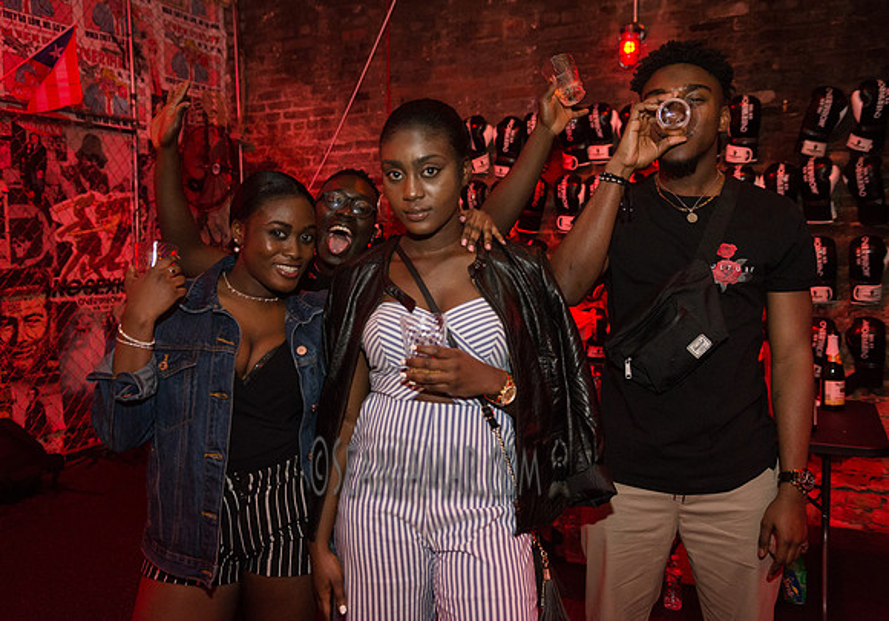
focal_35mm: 32
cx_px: 399
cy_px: 294
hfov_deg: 58.6
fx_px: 789
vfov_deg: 42.9
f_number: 3.5
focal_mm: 29
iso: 3200
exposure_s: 1/400
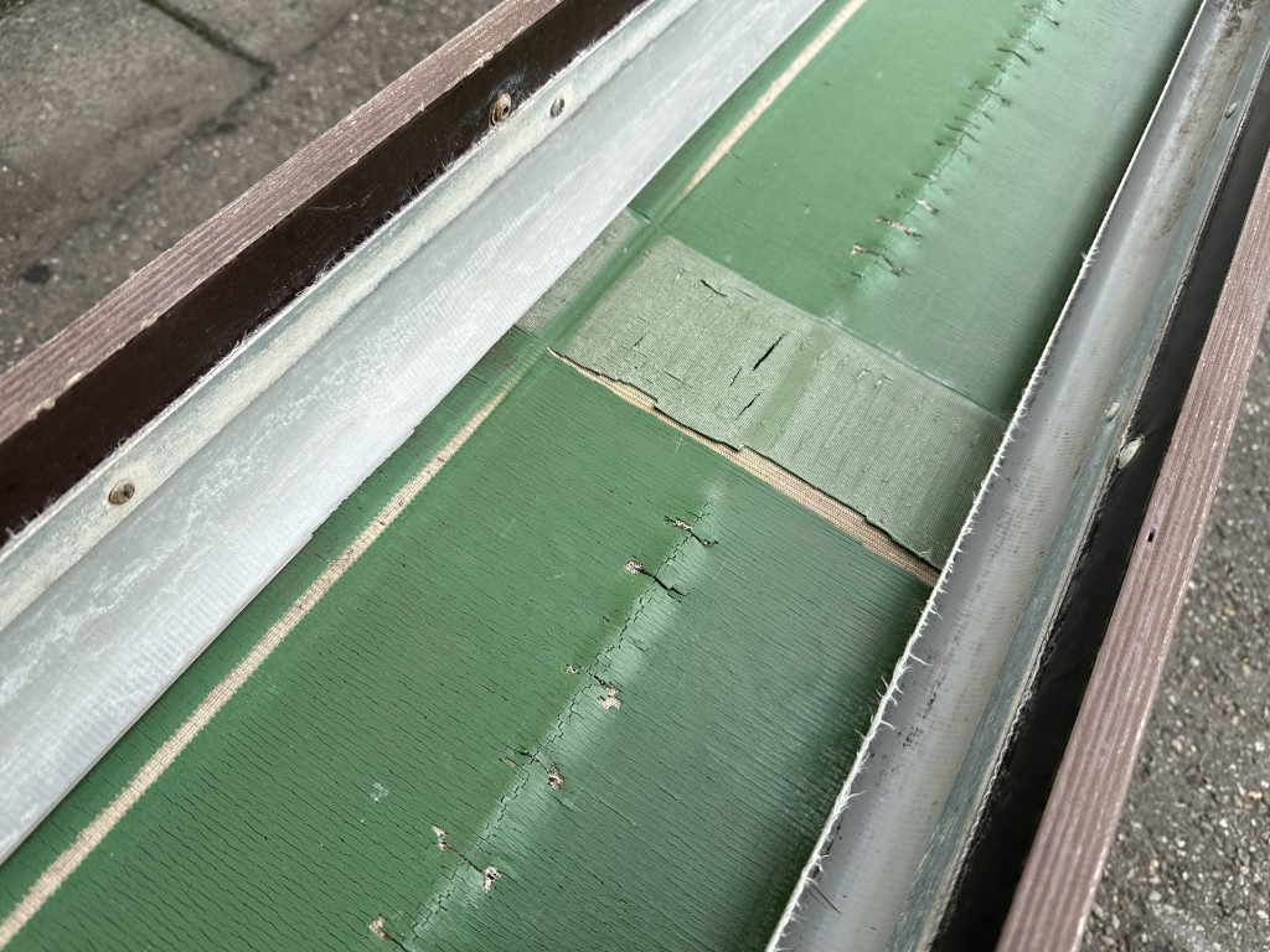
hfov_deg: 71.6
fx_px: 881
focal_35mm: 24
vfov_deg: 56.8
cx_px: 635
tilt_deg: -60.5
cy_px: 476
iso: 80
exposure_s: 1/1171
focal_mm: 6.86
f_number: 1.78
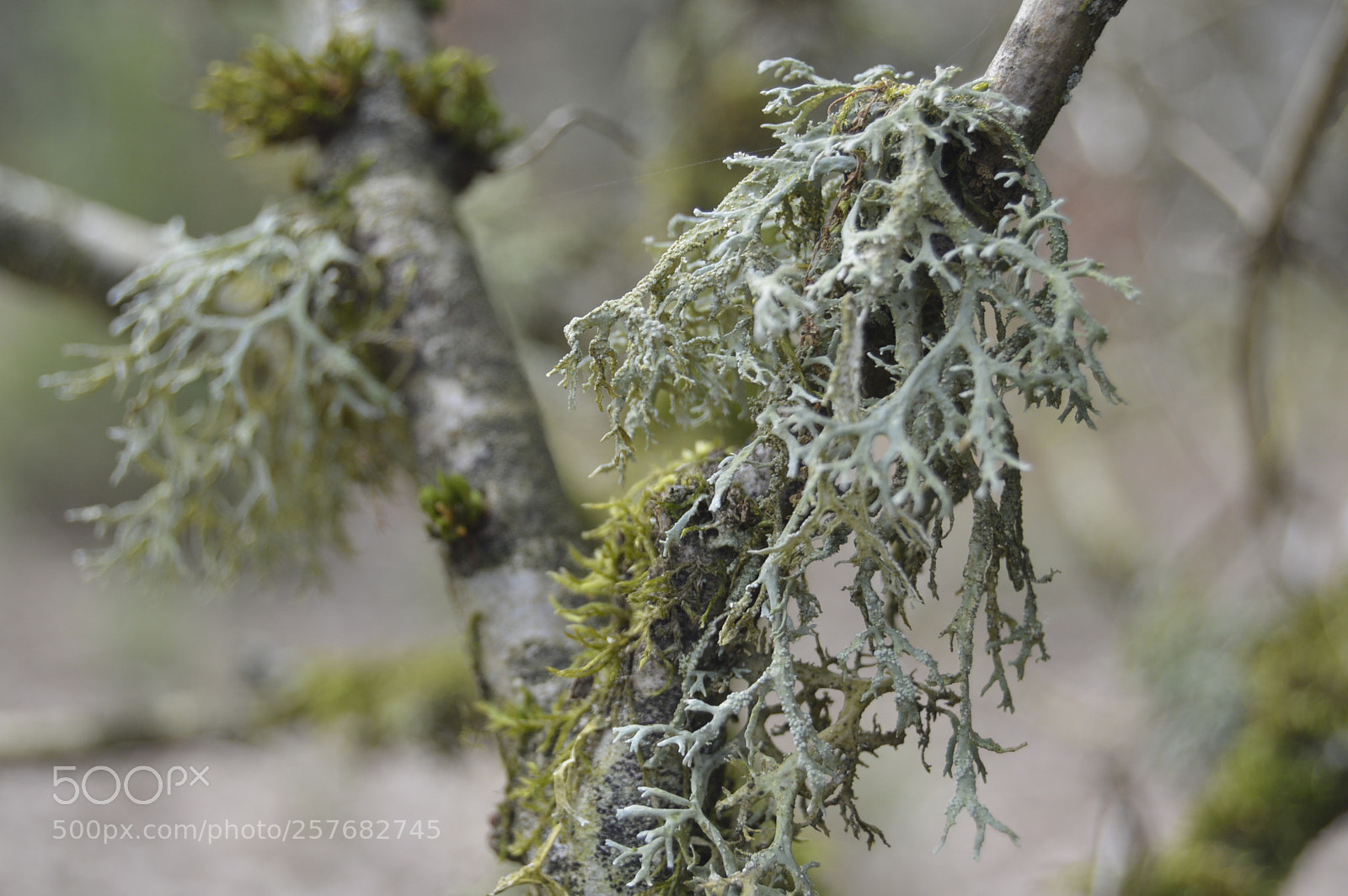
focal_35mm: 82
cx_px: 674
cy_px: 448
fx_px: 3087
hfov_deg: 24.6
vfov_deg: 16.5
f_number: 5.6
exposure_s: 1/125
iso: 280
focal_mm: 55
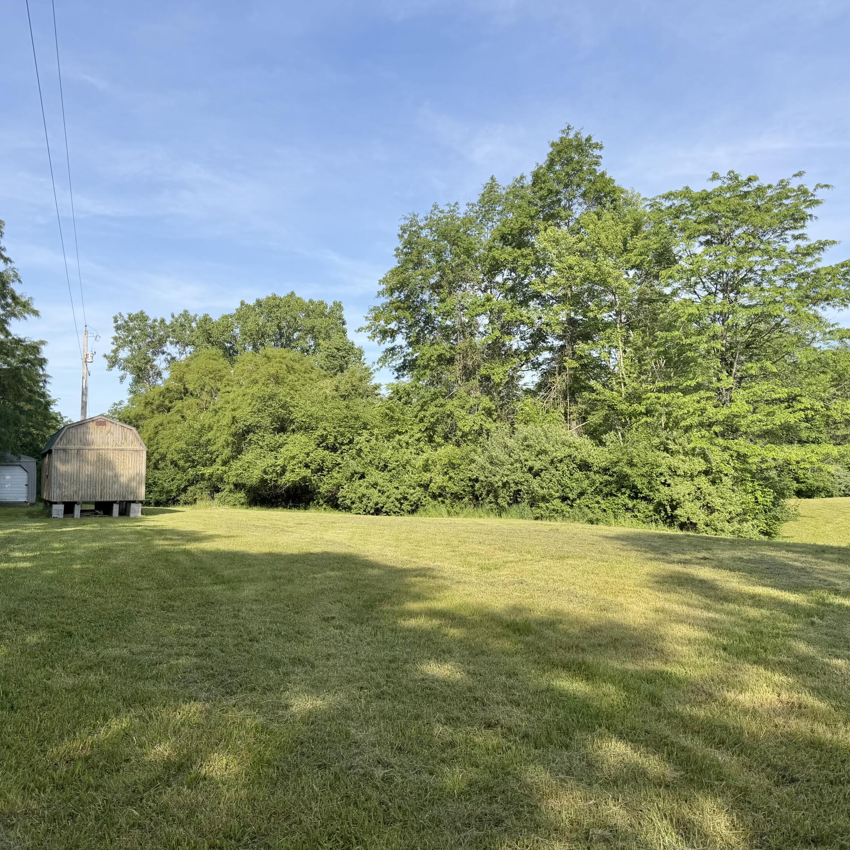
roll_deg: +0.6
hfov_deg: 55.6
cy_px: 433
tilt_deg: +3.4
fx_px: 806
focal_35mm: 29
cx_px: 393
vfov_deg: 55.6
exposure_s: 1/3145
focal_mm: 6.76
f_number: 1.78
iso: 80
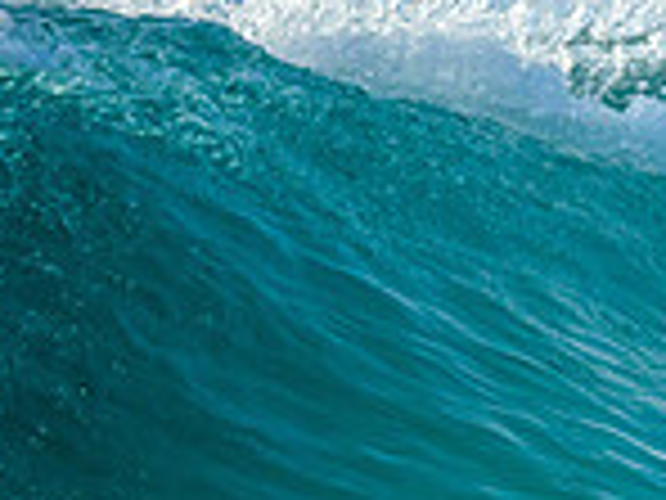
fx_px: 69147
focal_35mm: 3594
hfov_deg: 0.6
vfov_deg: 0.4
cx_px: 1522
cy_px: 152
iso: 500
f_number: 6.3
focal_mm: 800
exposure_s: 1/2500
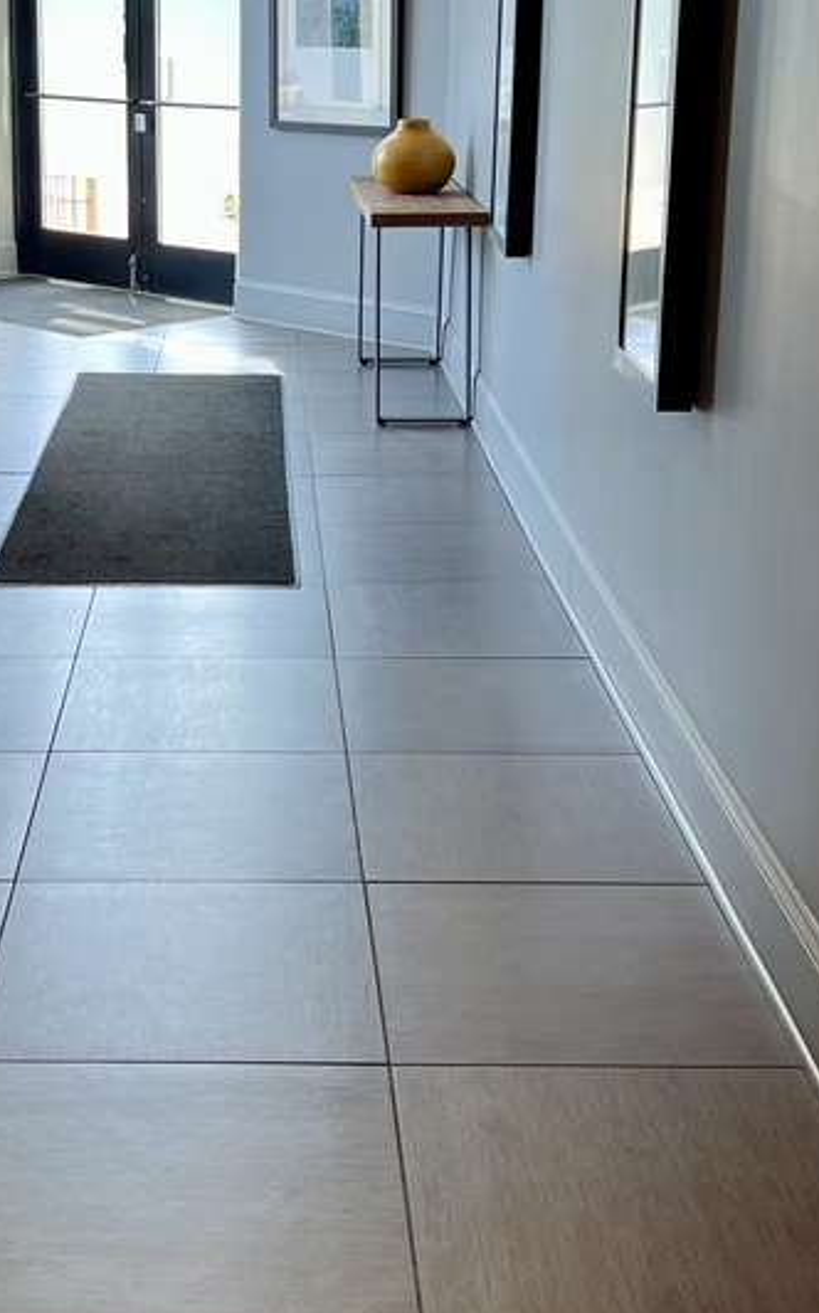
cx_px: 237
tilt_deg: -12.0
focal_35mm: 56
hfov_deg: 23.0
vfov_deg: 35.9
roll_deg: -0.6
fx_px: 2002
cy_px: 422
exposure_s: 1/120
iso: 40
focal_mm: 5.7
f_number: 1.5
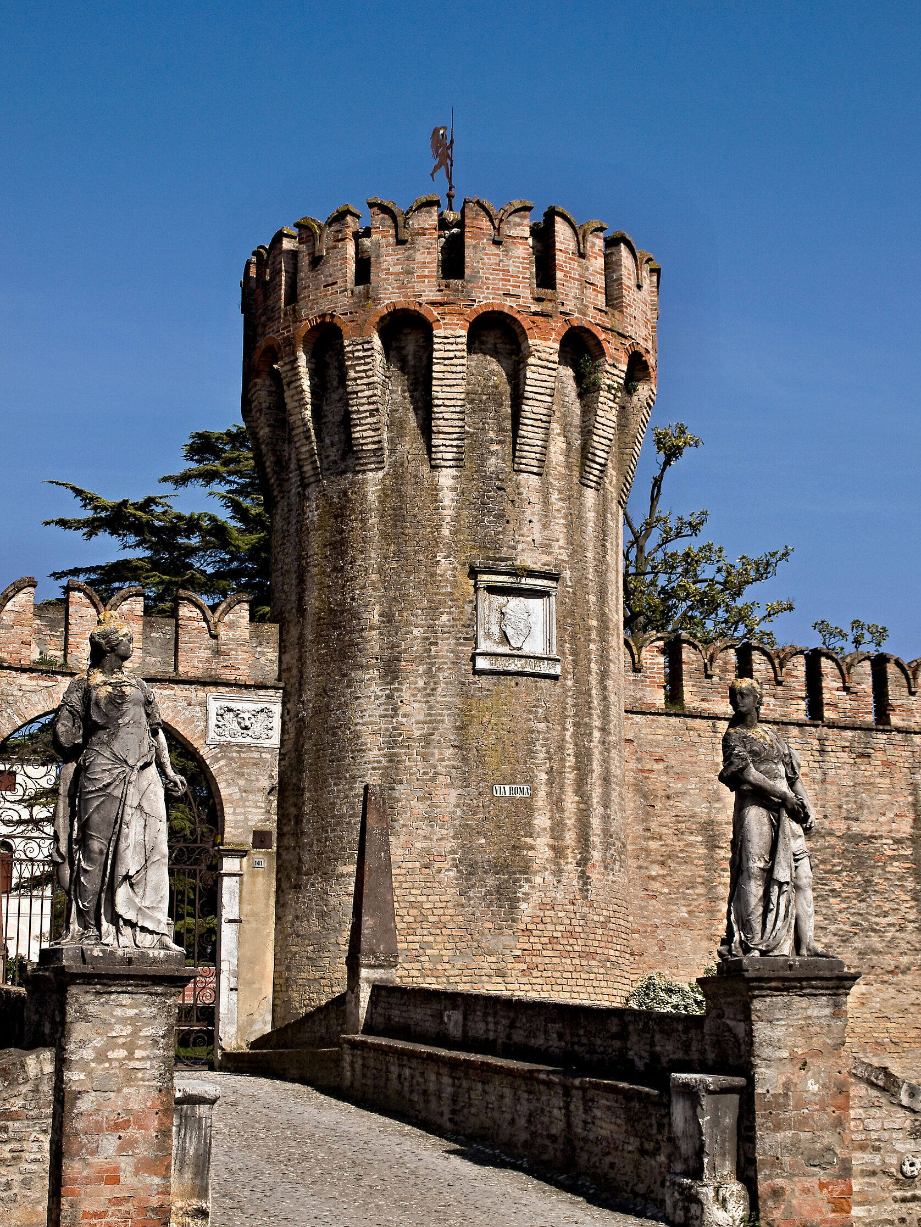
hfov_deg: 25.2
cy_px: 632
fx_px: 2057
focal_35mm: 58
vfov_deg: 33.2
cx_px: 473
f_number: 9
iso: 100
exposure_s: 1/500
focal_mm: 27
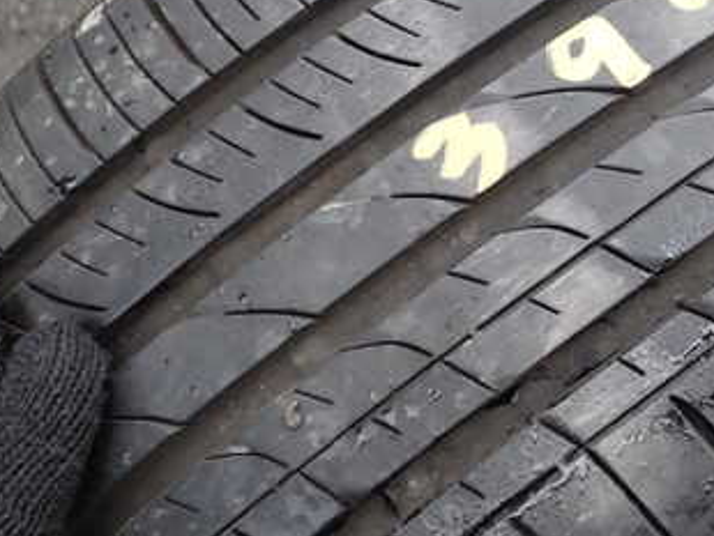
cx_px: 656
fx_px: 1197
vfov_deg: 24.6
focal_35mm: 58
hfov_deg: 31.5
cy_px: 60
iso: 100
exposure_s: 1/80
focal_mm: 5.4
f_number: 2.3
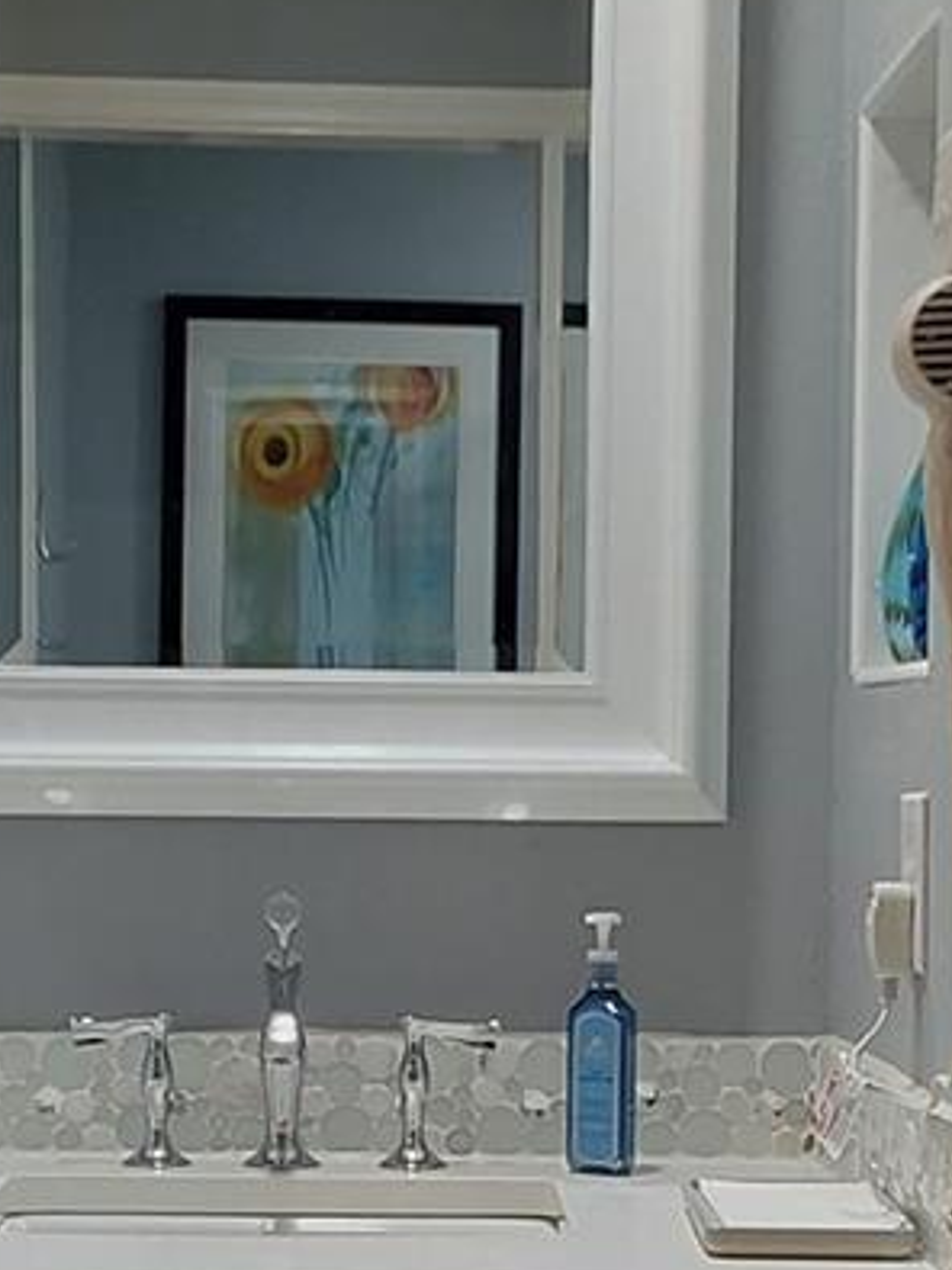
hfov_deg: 17.4
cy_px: 907
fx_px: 3119
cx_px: 470
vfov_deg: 22.9
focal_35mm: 85
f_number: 1.9
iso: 100
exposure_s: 1/50
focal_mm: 2.91
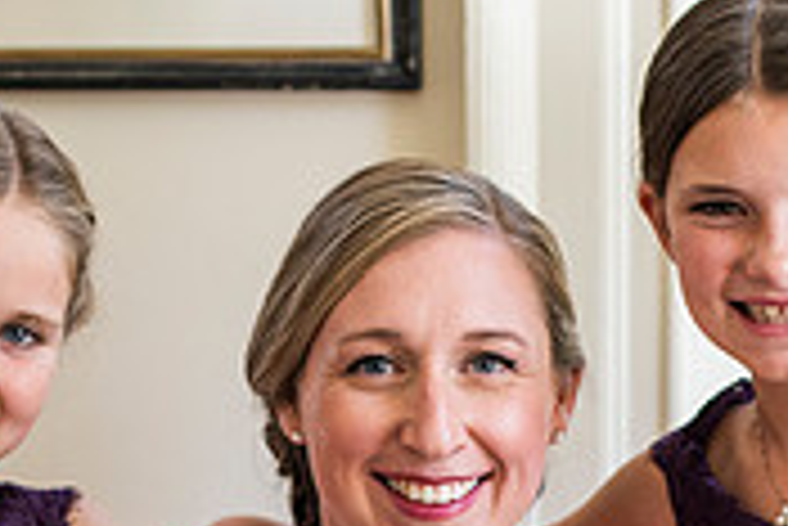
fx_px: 3636
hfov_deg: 12.4
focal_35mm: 166
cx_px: 446
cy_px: 672
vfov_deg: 8.2
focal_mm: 50
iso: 640
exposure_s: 1/500
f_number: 2.5
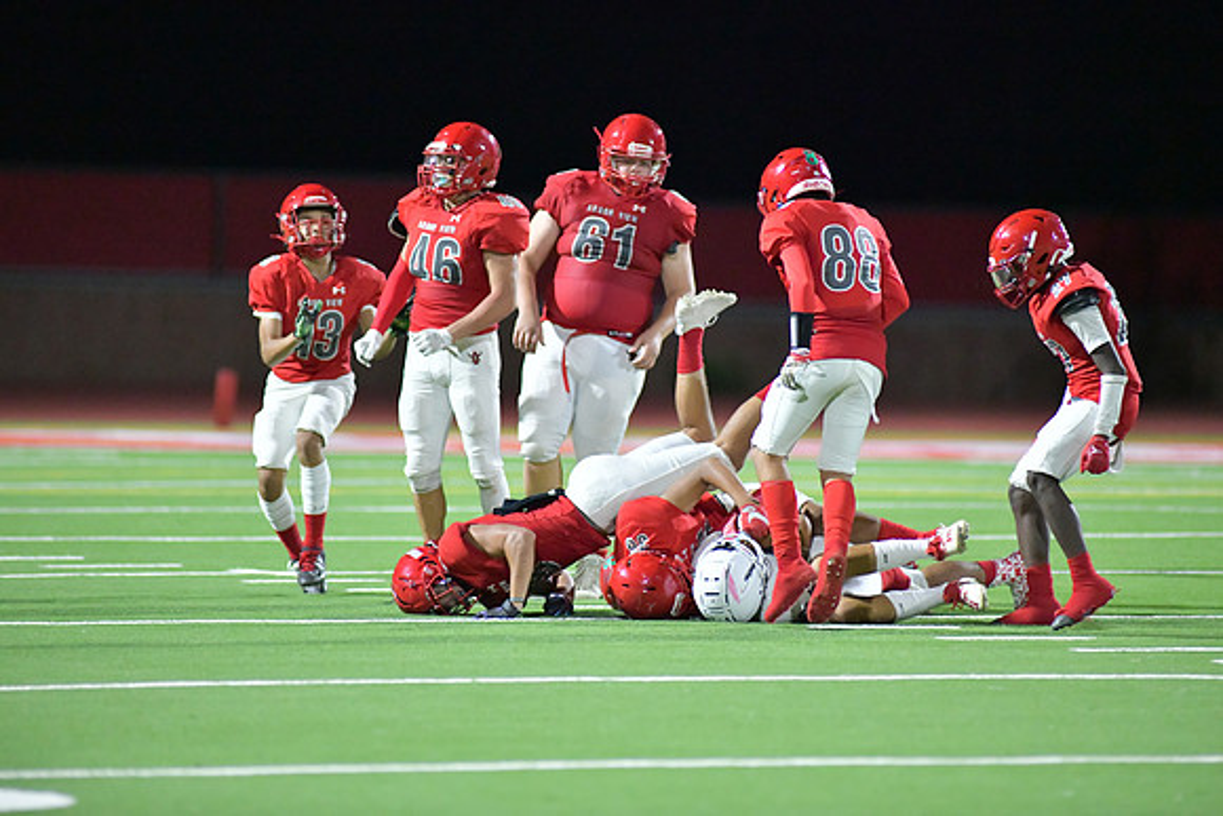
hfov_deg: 6.9
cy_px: 408
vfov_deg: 4.6
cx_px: 612
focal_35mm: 300
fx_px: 10194
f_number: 3.2
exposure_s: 1/1250
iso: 11400
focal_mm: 300
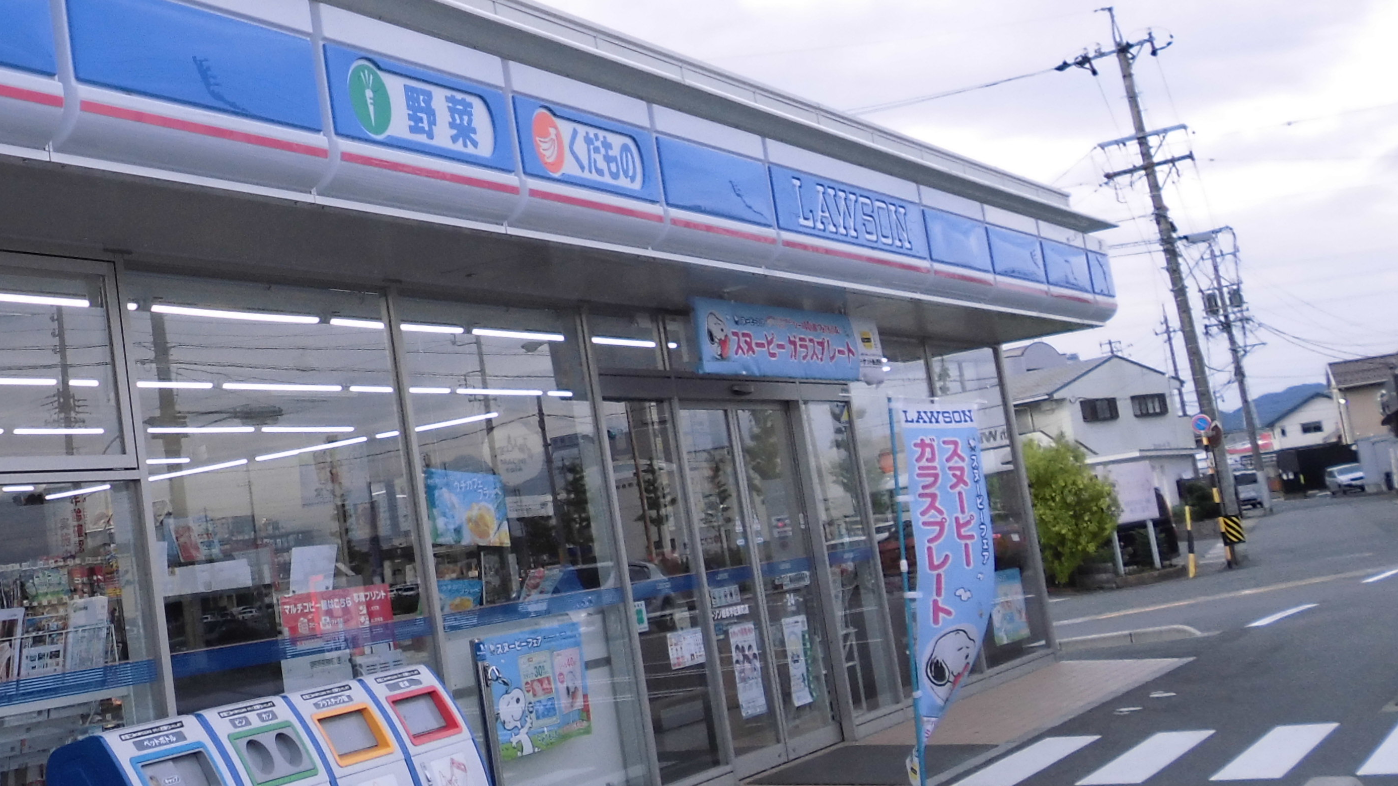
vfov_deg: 25.4
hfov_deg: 41.8
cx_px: 280
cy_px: 358
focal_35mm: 47
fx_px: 1742
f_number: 3.2
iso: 100
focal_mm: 4.6
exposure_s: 1/160
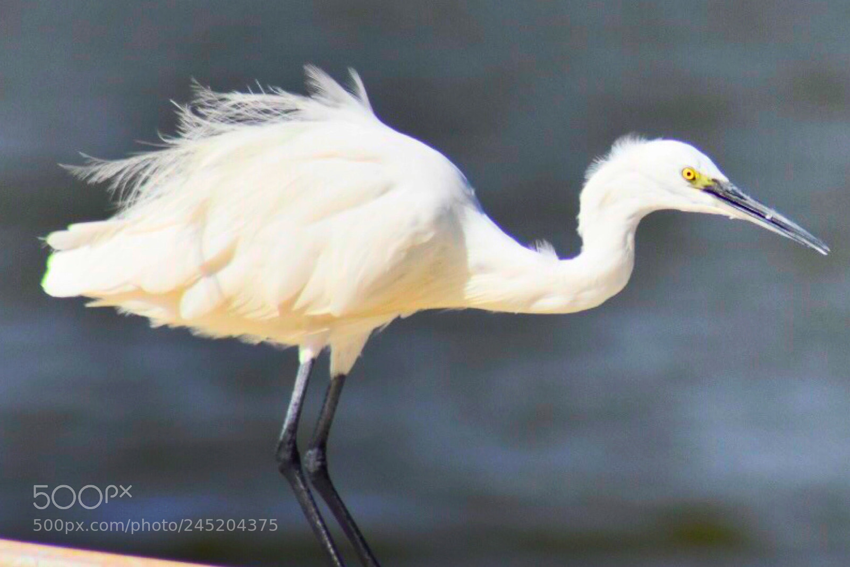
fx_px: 10625
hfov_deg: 4.6
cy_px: 284
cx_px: 425
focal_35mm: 450
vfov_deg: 3.1
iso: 800
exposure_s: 1/3200
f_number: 7.1
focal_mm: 300
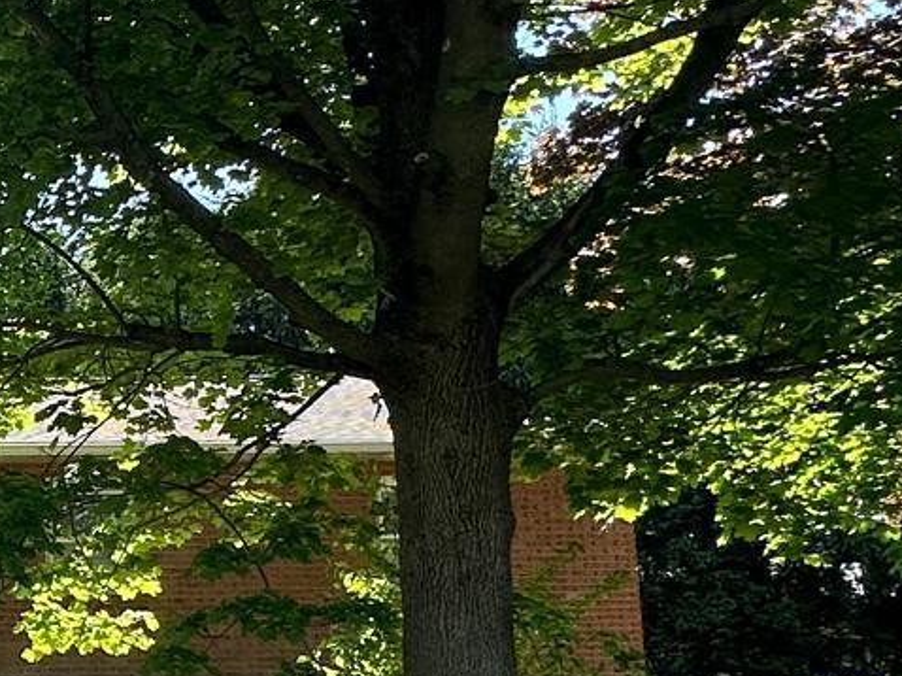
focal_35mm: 60
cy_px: 597
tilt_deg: +5.4
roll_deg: +0.9
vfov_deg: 23.8
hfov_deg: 22.2
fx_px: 1563
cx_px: -655
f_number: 2.2
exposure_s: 1/643
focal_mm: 2.22
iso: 40
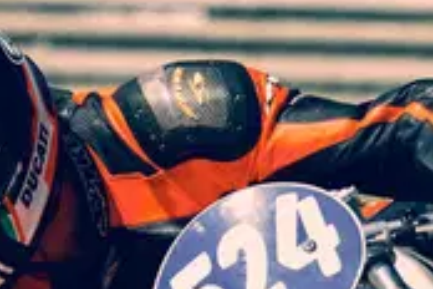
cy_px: 421
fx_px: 24823
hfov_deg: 1.0
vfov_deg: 0.7
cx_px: 57
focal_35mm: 2064
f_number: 5.6
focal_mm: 200
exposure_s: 1/1250
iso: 200
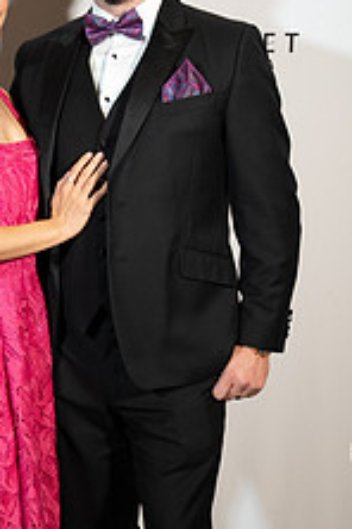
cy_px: 312
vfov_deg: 20.8
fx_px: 1437
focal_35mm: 98
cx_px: 33
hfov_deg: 13.8
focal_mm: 48.4
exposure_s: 1/200
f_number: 2.8
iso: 1600
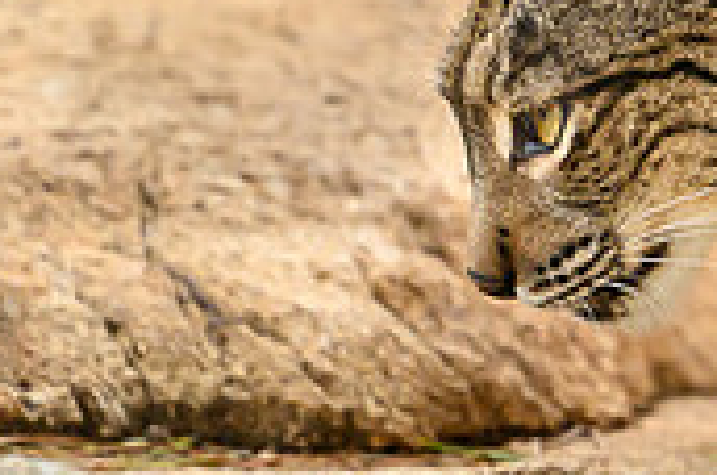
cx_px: 548
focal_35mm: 3190
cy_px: 6
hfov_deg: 0.6
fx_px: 63416
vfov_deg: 0.4
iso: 1250
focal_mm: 560
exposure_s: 1/2000
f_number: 4
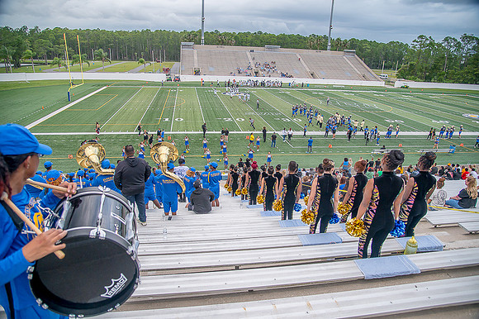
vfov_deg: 53.1
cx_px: 240
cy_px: 160
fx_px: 319
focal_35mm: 24
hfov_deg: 73.8
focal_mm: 24
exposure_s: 1/250
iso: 400
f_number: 4
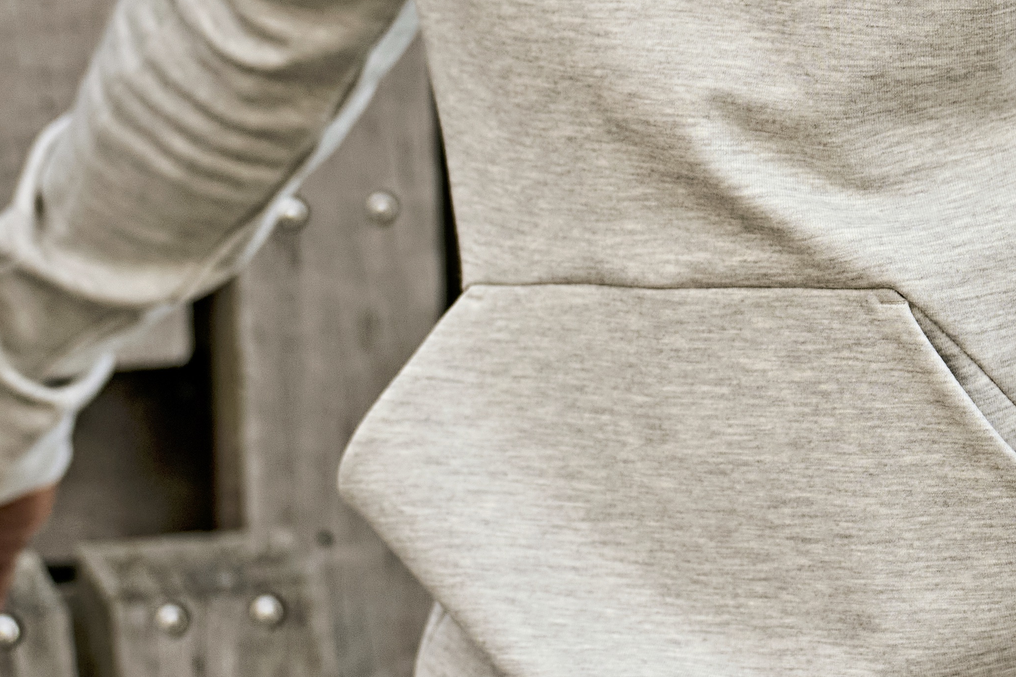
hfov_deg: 6.8
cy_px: -4
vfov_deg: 4.5
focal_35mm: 303
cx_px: 1161
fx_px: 8551
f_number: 2.8
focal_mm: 72
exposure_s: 1/1600
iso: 500
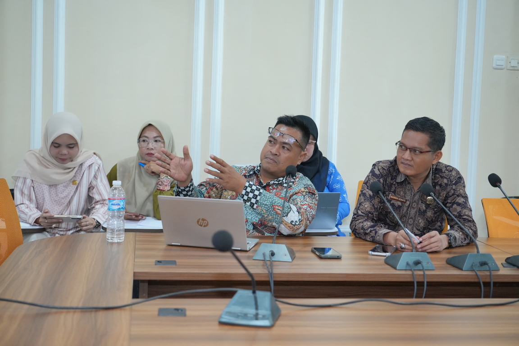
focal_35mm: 52
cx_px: 260
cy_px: 173
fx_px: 750
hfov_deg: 38.2
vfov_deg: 26.0
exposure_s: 1/200
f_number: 4
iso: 4000
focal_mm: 52
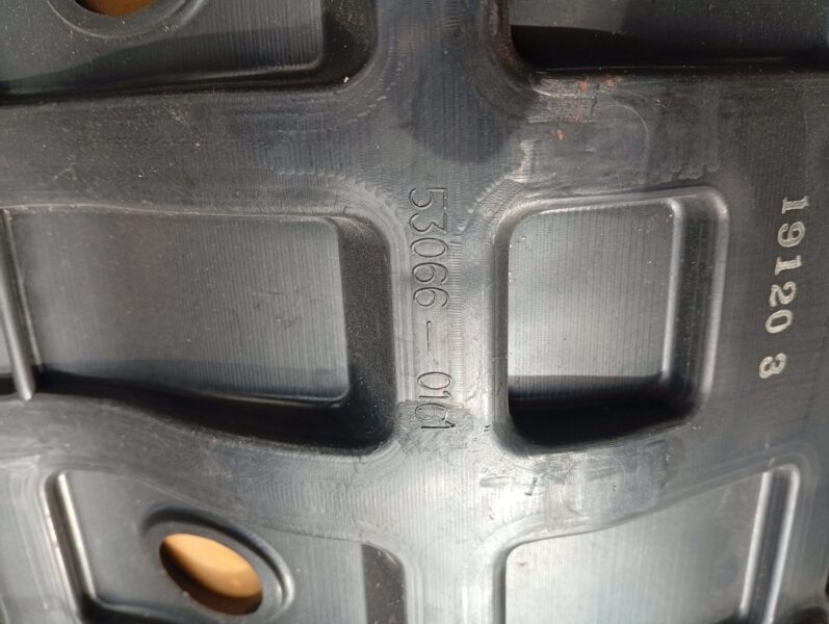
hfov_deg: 65.3
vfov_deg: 51.5
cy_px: 312
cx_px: 414
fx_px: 647
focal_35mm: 27
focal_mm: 3.98
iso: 60
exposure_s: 1/100
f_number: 1.8
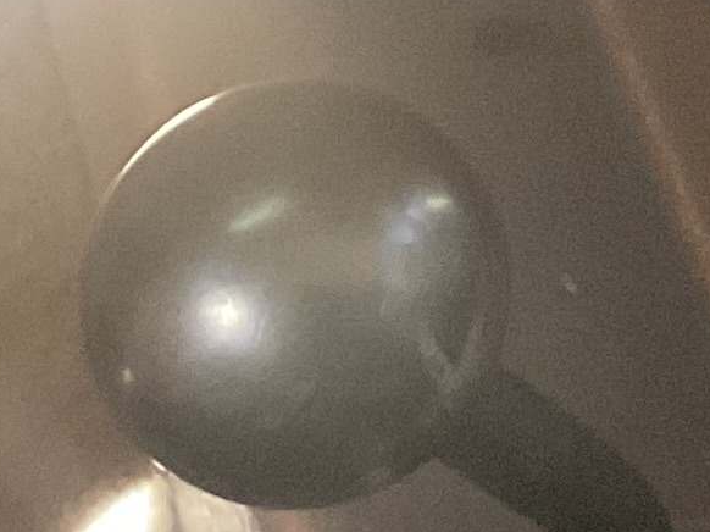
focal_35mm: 201
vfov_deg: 7.2
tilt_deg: -44.1
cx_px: 1036
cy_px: -451
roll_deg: -3.7
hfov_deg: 9.6
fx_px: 4121
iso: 320
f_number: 1.8
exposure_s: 1/41
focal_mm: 3
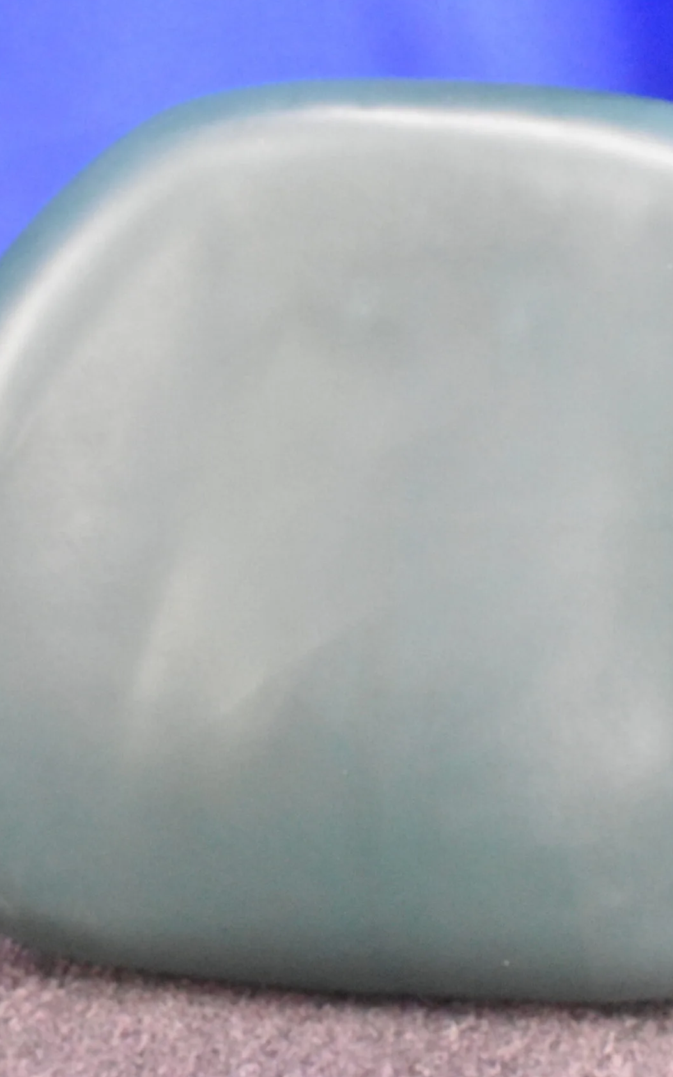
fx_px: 1842
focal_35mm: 63
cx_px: 398
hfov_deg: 20.7
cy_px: 538
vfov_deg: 32.6
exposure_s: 1/40
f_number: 8
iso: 11400
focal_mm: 27
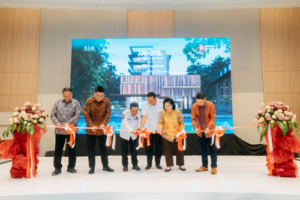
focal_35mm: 28
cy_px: 100
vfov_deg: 46.4
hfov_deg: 65.5
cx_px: 150
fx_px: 233
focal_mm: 28
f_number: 2
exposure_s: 1/100
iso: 400
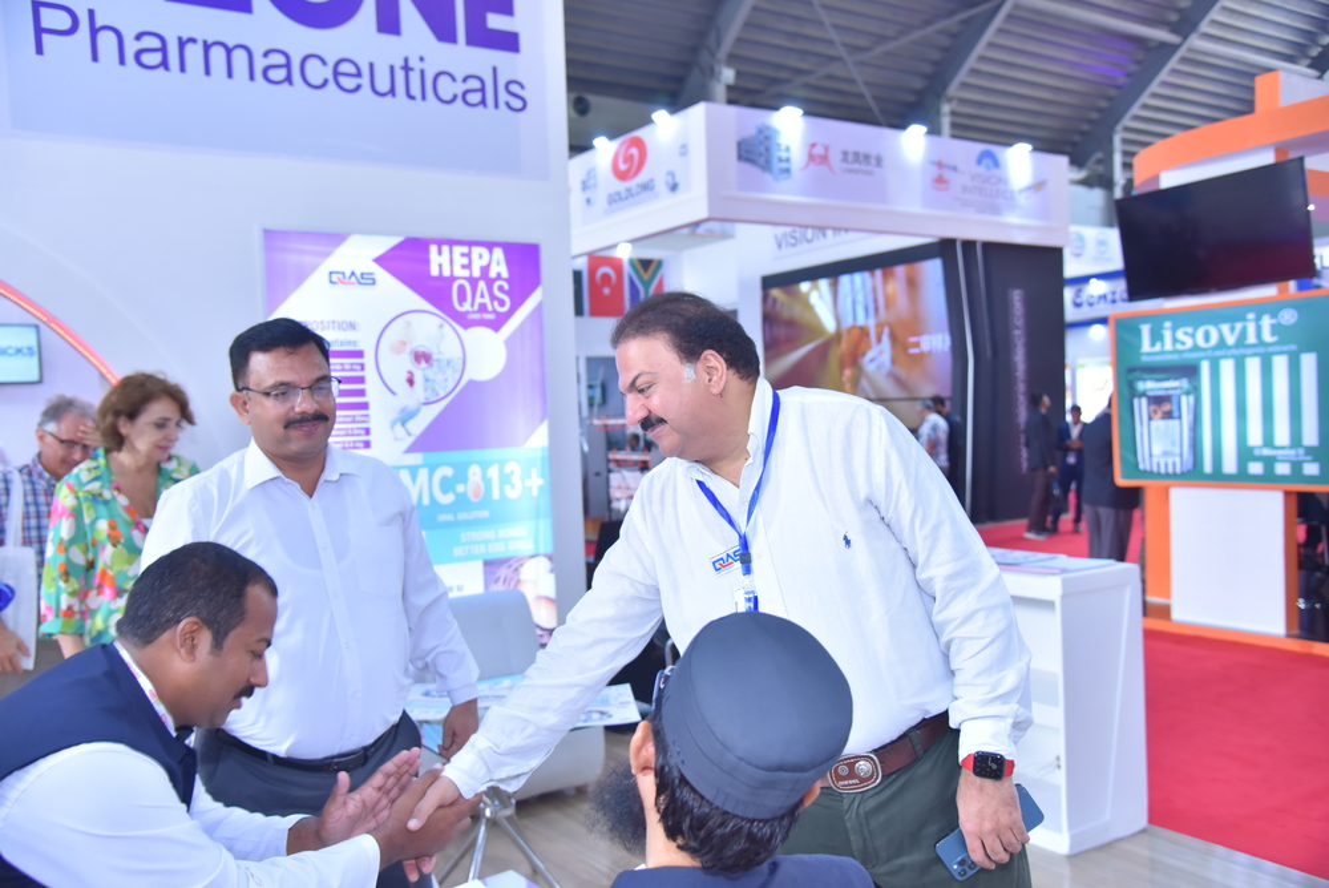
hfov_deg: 60.3
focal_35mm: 31
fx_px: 1145
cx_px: 664
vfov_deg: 42.4
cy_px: 444
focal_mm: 31
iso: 1000
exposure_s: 1/125
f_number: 4
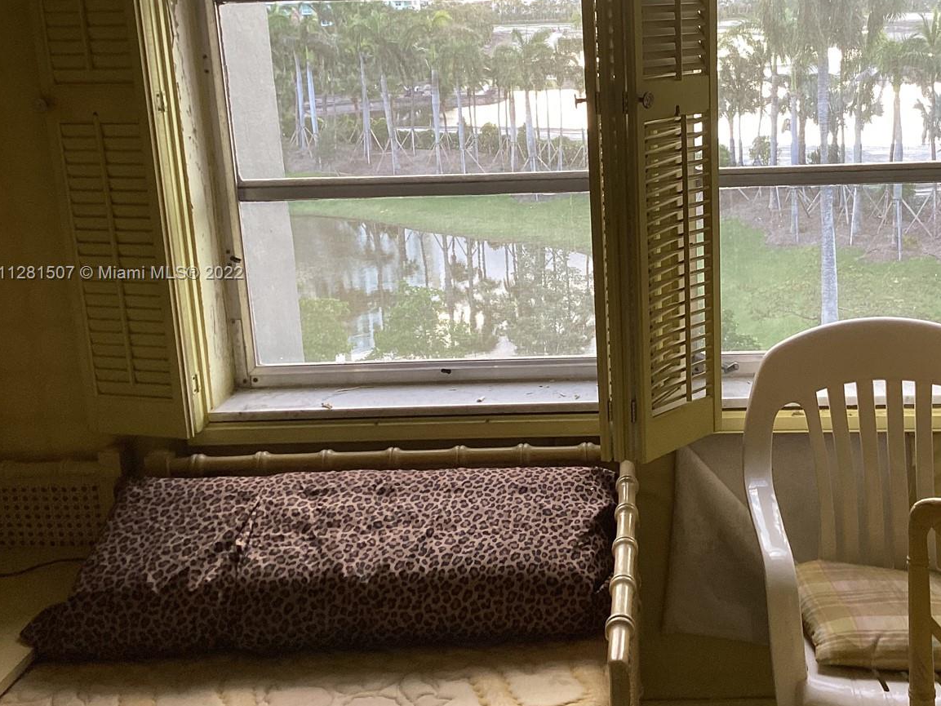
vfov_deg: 33.5
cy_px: 274
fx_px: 1169
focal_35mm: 43
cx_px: 635
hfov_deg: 43.2
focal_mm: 3.3
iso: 64
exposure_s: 1/100
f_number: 2.4
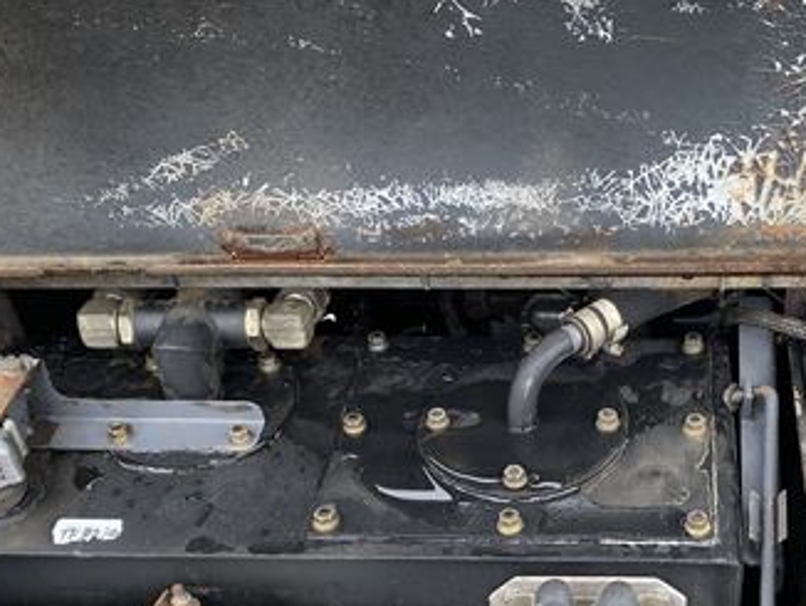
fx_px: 1188
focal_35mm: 51
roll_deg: +1.3
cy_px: 544
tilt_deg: -44.3
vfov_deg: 27.6
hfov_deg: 36.6
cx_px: 601
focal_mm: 4.25
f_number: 1.8
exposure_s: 1/137
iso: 32
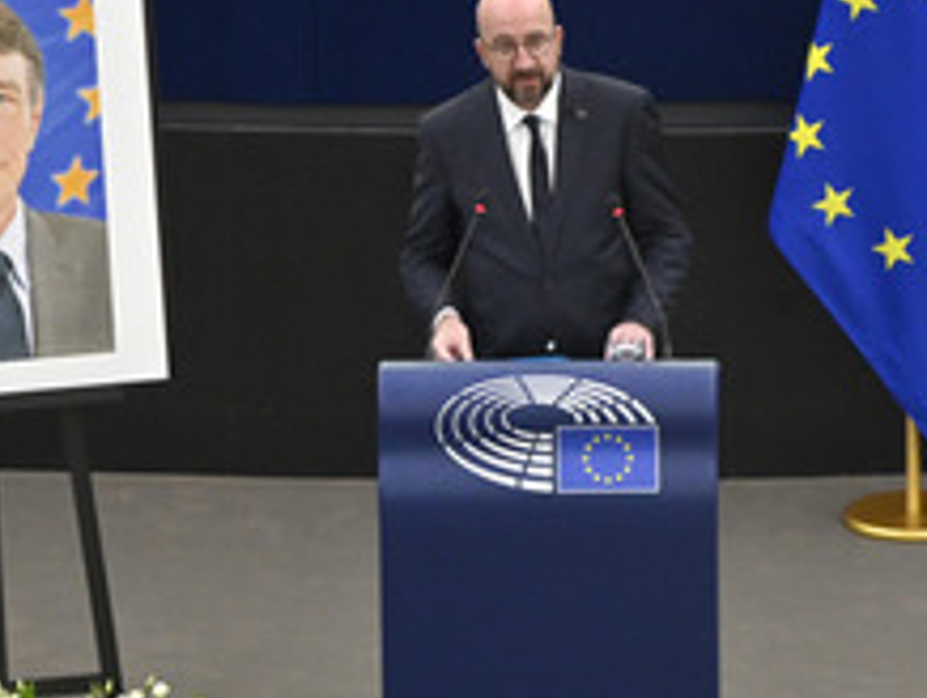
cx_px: 504
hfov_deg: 3.7
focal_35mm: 536
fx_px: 14370
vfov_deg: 2.8
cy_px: 349
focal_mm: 270
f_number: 6
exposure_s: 1/320
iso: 2500
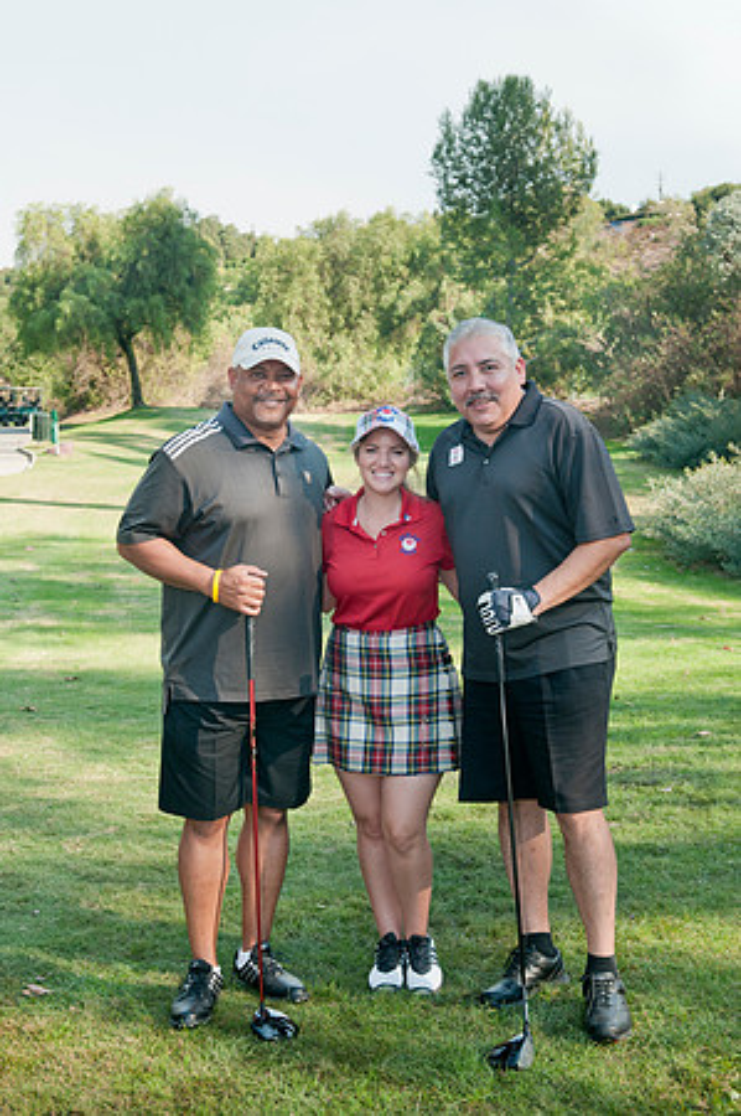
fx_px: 1485
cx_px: 370
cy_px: 558
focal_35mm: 48
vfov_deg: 41.2
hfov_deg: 28.0
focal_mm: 32
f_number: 5.6
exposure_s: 1/100
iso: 250
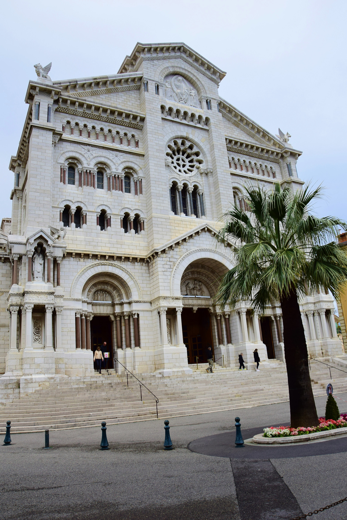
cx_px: 174
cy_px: 260
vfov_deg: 67.4
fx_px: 390
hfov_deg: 47.9
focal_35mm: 27
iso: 200
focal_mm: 18
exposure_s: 1/160
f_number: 8
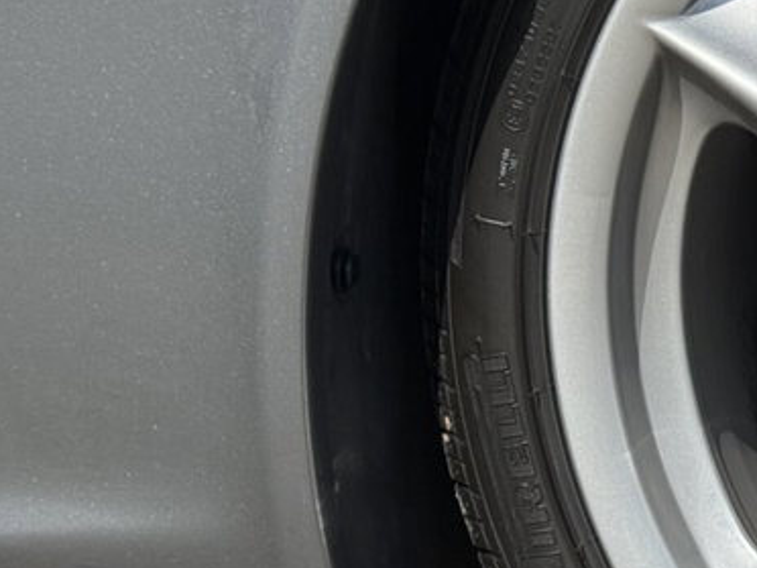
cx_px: 1036
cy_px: 352
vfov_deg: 11.2
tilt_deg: -12.1
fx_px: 2887
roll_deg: +1.4
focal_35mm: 132
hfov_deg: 14.2
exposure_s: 1/6024
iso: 80
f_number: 1.78
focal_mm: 6.76
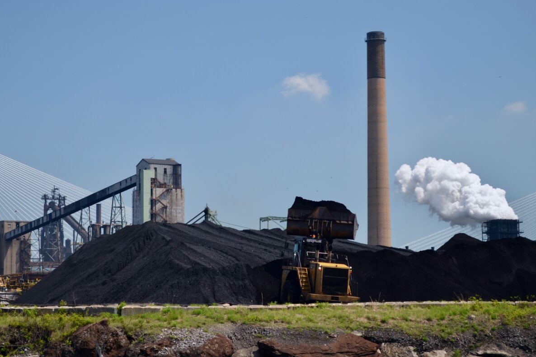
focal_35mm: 84
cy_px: 177
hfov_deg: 24.3
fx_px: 1243
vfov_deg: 16.3
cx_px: 268
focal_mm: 55
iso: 200
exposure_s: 1/200
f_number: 5.6
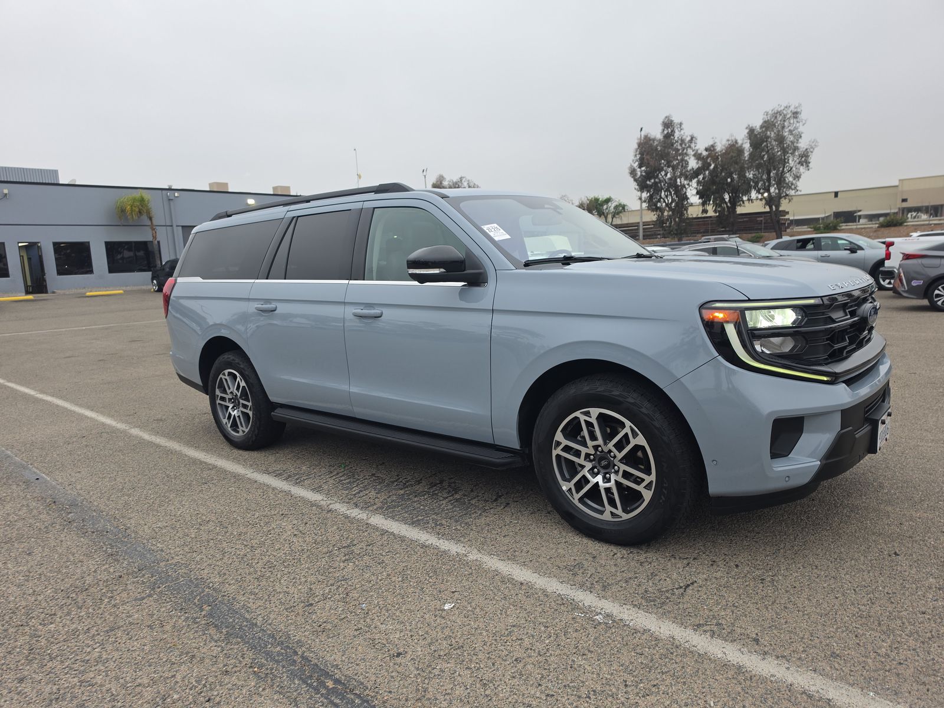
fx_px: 627
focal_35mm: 23
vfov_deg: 58.9
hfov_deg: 73.9
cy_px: 354
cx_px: 472
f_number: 1.4
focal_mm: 6.5
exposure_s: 1/119
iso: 19
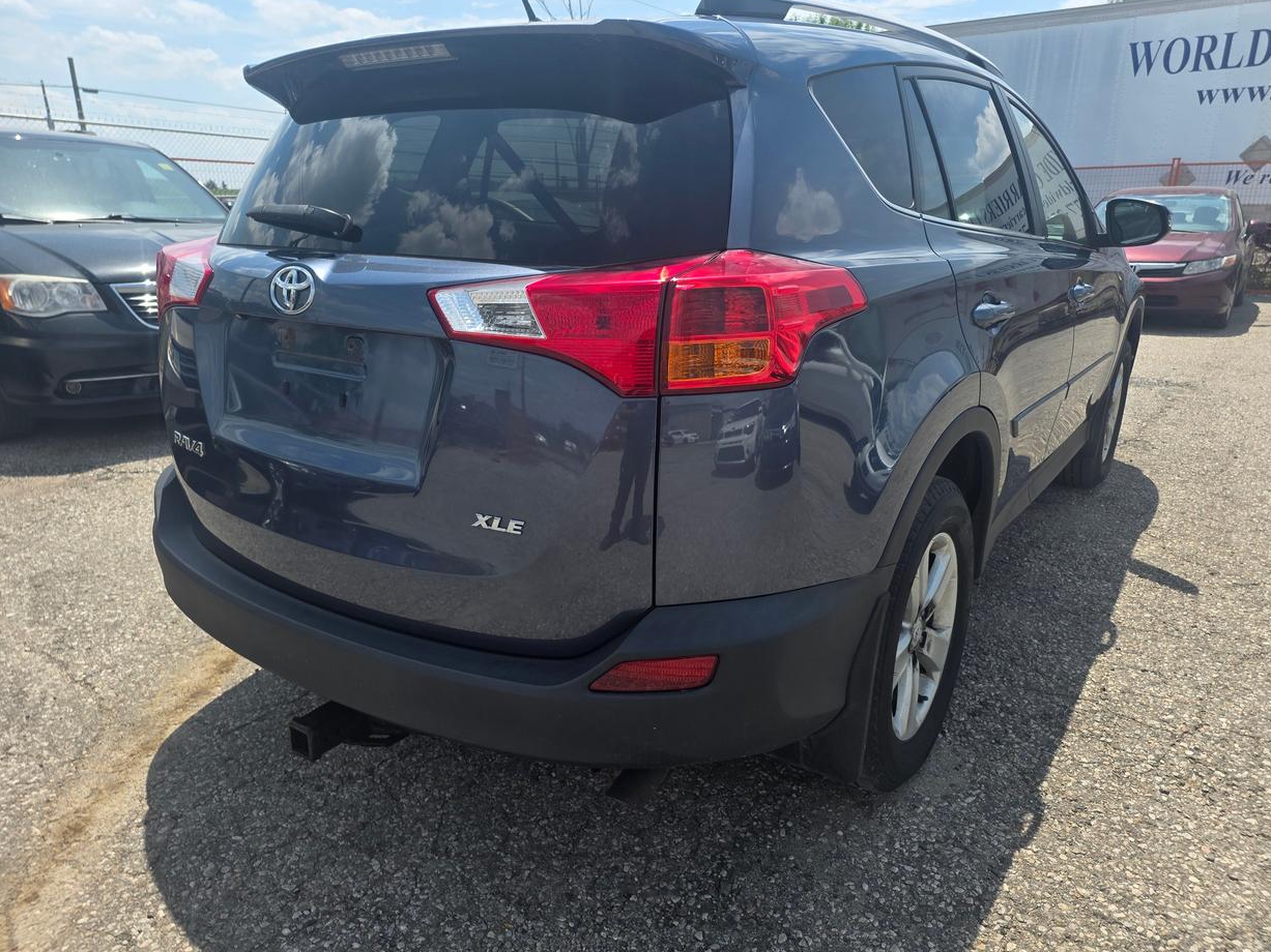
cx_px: 629
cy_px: 488
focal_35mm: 24
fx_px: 881
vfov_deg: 56.8
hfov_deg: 71.6
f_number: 1.7
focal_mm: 6.25
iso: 80
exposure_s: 1/4766
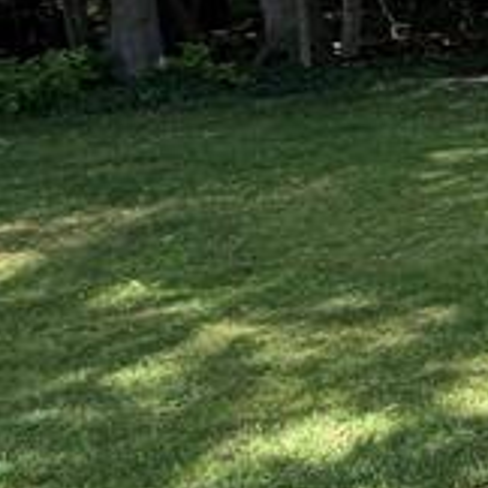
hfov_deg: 11.3
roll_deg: +1.5
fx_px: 1244
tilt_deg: -5.3
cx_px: 1485
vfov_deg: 21.5
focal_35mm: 78
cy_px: 18
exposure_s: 1/276
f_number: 2.2
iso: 50
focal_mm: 2.22
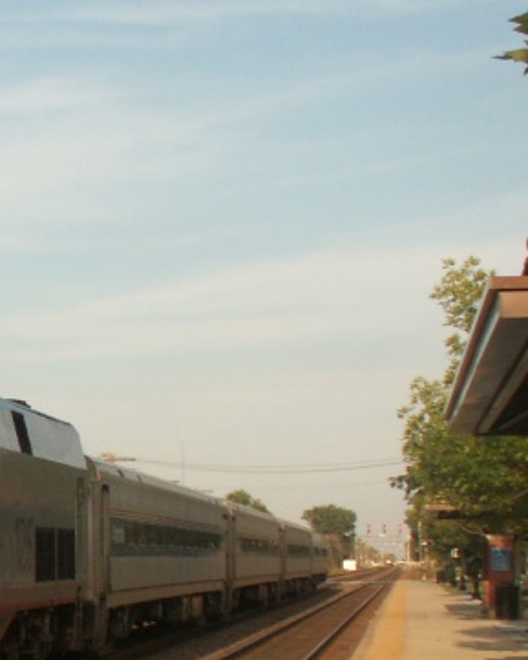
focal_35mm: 97
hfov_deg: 15.2
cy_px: 517
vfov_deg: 19.6
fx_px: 1894
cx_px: -153
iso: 50
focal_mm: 5.86
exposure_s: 1/250
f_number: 5
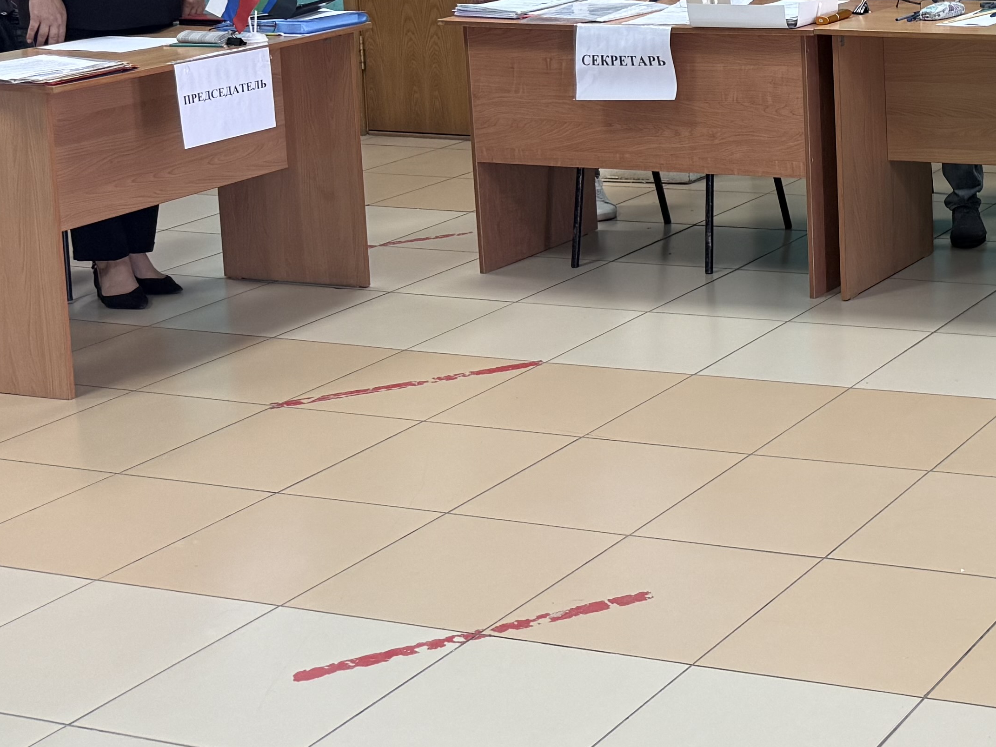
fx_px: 1842
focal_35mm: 64
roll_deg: +1.2
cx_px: 1259
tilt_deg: -5.3
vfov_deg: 21.8
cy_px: -66
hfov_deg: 26.2
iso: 125
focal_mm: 6.76
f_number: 1.78
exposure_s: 1/50
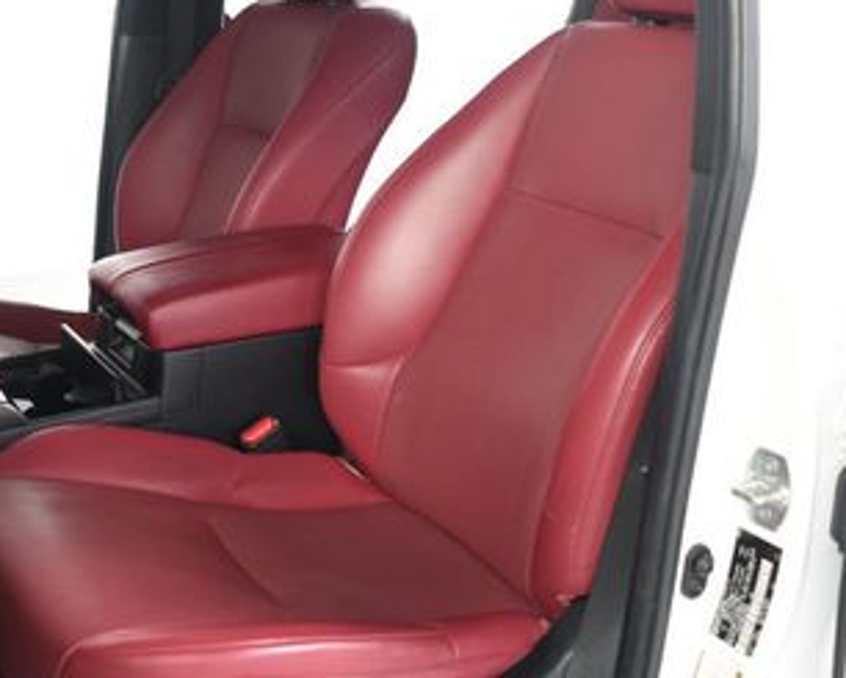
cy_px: 293
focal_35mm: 53
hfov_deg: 35.3
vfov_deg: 28.6
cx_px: 370
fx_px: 1327
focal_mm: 18
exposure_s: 1/160
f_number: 3.5
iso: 100
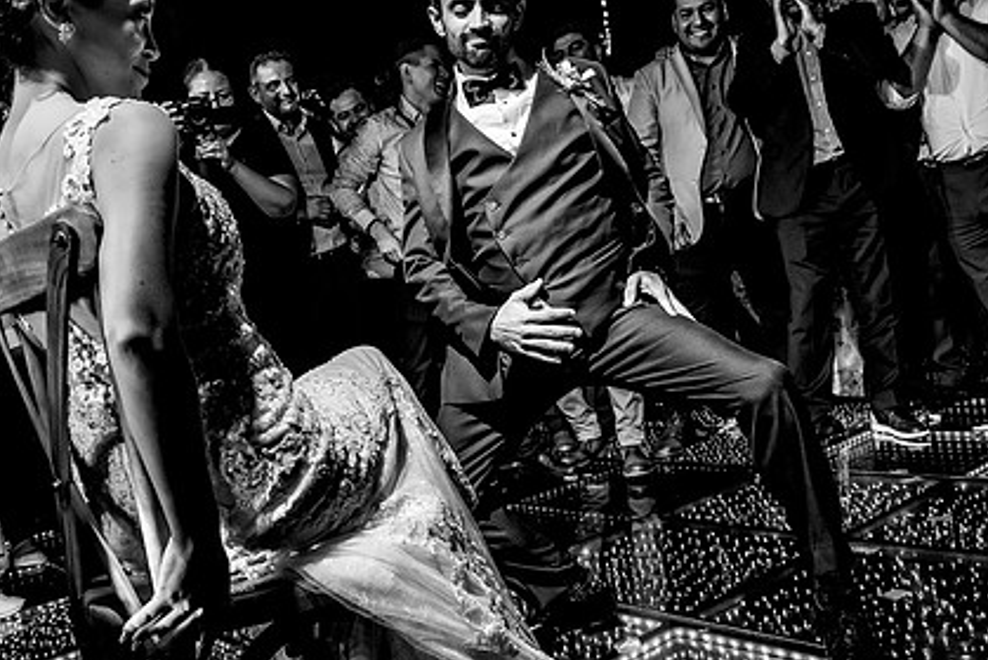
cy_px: 298
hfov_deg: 54.2
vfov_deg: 37.9
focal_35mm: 35
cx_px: 422
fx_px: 961
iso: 2000
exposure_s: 1/160
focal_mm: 24
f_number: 9
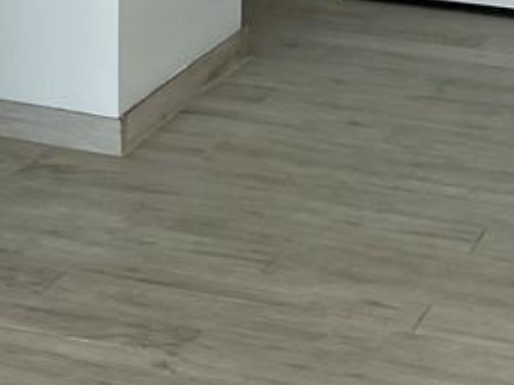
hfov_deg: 12.1
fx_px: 2255
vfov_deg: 9.2
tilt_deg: -2.9
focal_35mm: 152
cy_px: -357
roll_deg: -0.2
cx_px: -362
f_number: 1.6
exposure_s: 1/401
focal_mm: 4.2
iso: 32
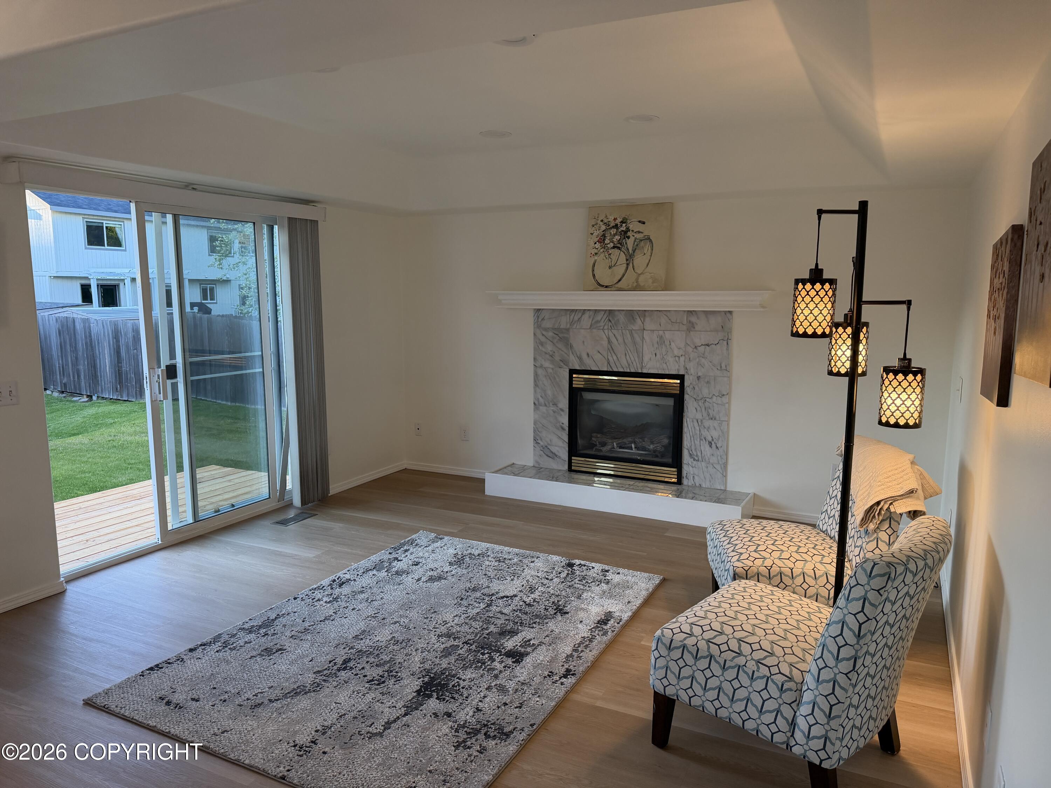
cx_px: 526
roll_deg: +0.0
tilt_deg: -8.7
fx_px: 729
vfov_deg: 56.8
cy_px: 394
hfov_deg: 71.6
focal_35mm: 24
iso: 200
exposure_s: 1/229
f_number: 1.78
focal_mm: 6.76
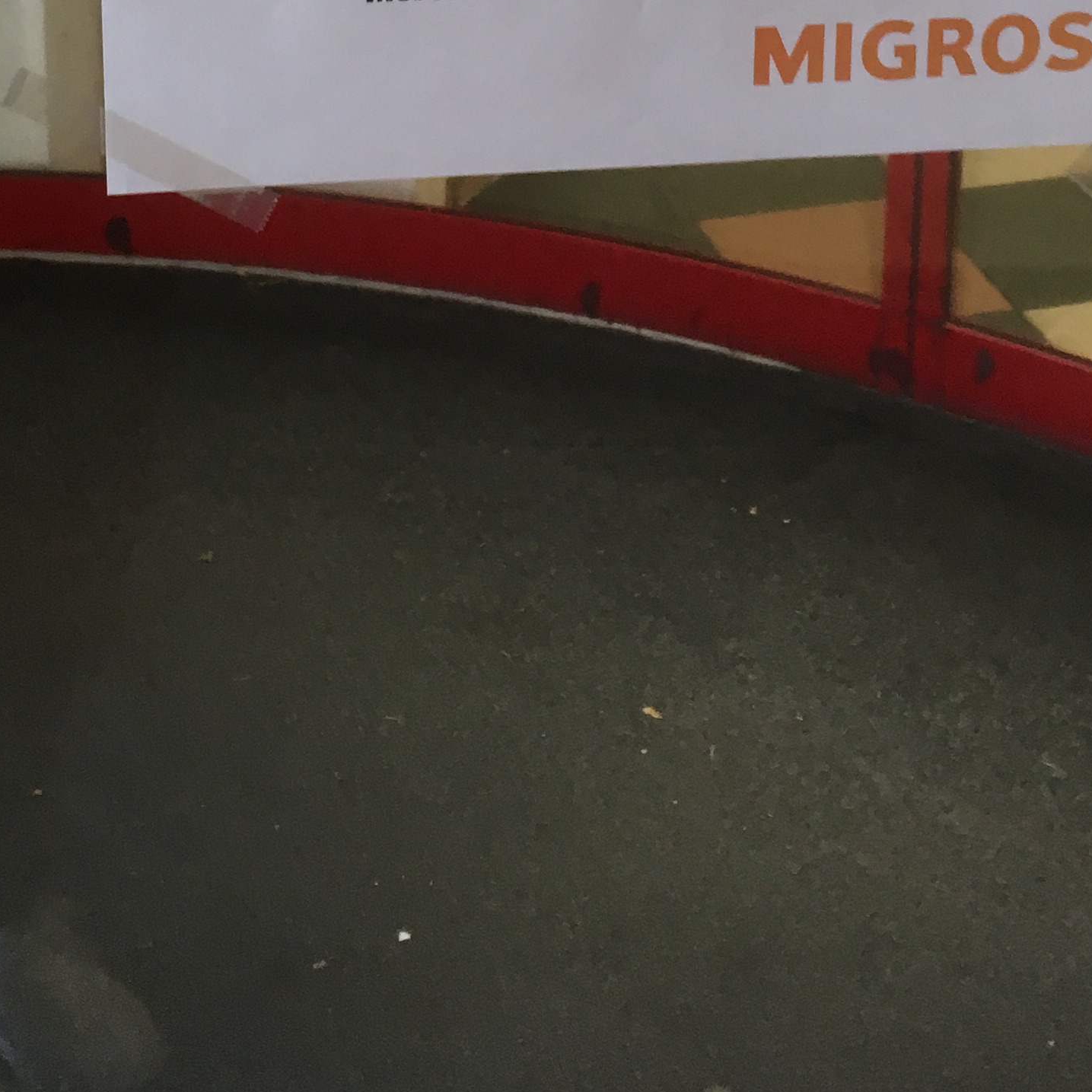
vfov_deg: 21.3
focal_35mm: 72
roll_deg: -0.1
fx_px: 2570
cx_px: 462
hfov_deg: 24.0
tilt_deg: -11.7
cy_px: -390
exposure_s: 1/33
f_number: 2.2
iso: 80
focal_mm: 4.15
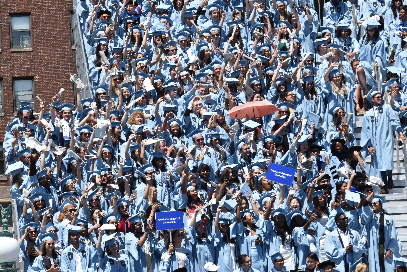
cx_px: 204
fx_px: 3901
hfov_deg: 6.0
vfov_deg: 4.0
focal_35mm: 345
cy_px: 136
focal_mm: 230
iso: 400
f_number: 16
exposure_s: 1/320
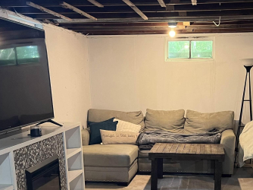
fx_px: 380
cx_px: 171
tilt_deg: -15.1
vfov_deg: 26.9
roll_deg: -0.4
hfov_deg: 36.4
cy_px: 175
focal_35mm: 52
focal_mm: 5.1
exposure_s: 1/40
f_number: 1.6
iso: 400
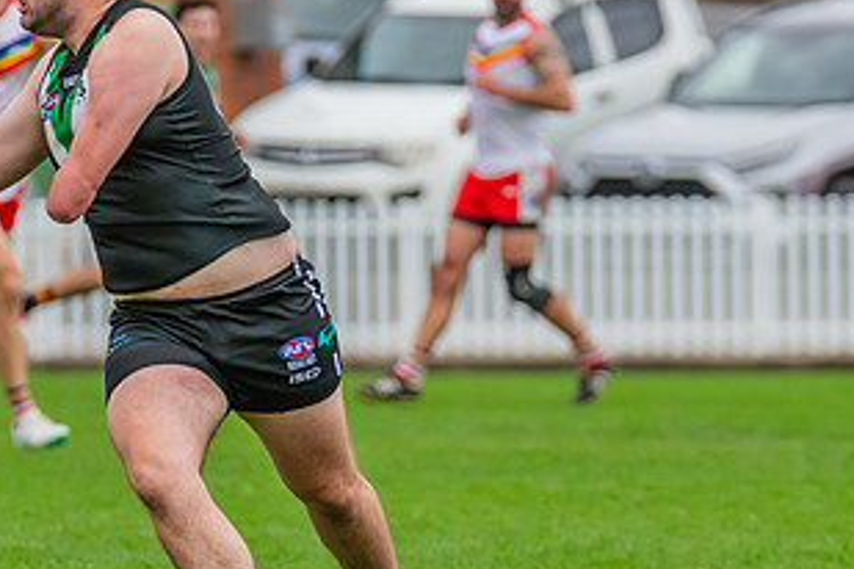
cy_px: 225
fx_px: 19308
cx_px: 106
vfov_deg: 1.7
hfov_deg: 2.5
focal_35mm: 814
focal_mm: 290
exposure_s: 1/1000
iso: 800
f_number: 5
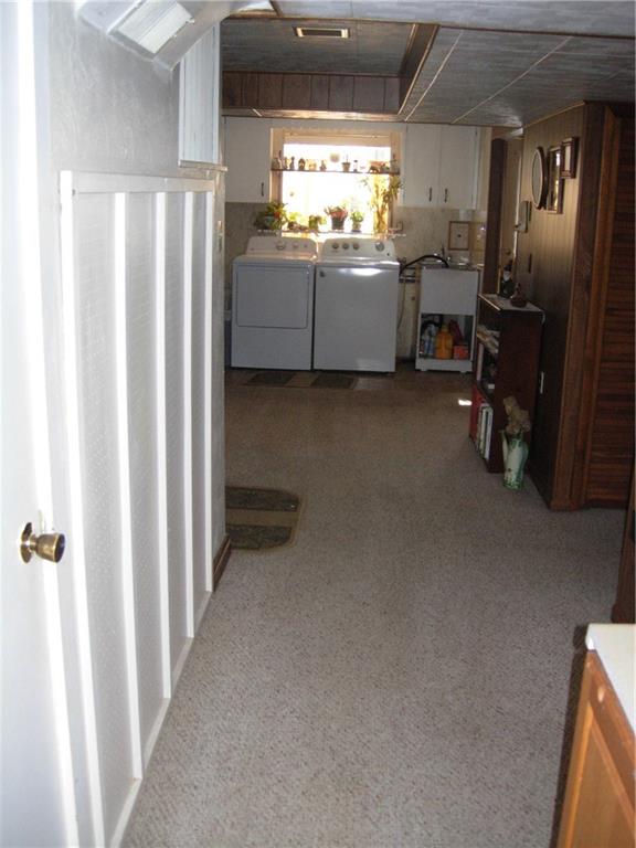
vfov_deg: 51.4
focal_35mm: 36
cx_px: 318
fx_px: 882
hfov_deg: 39.7
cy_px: 424
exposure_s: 1/166
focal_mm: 7.5
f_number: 2.7
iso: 183
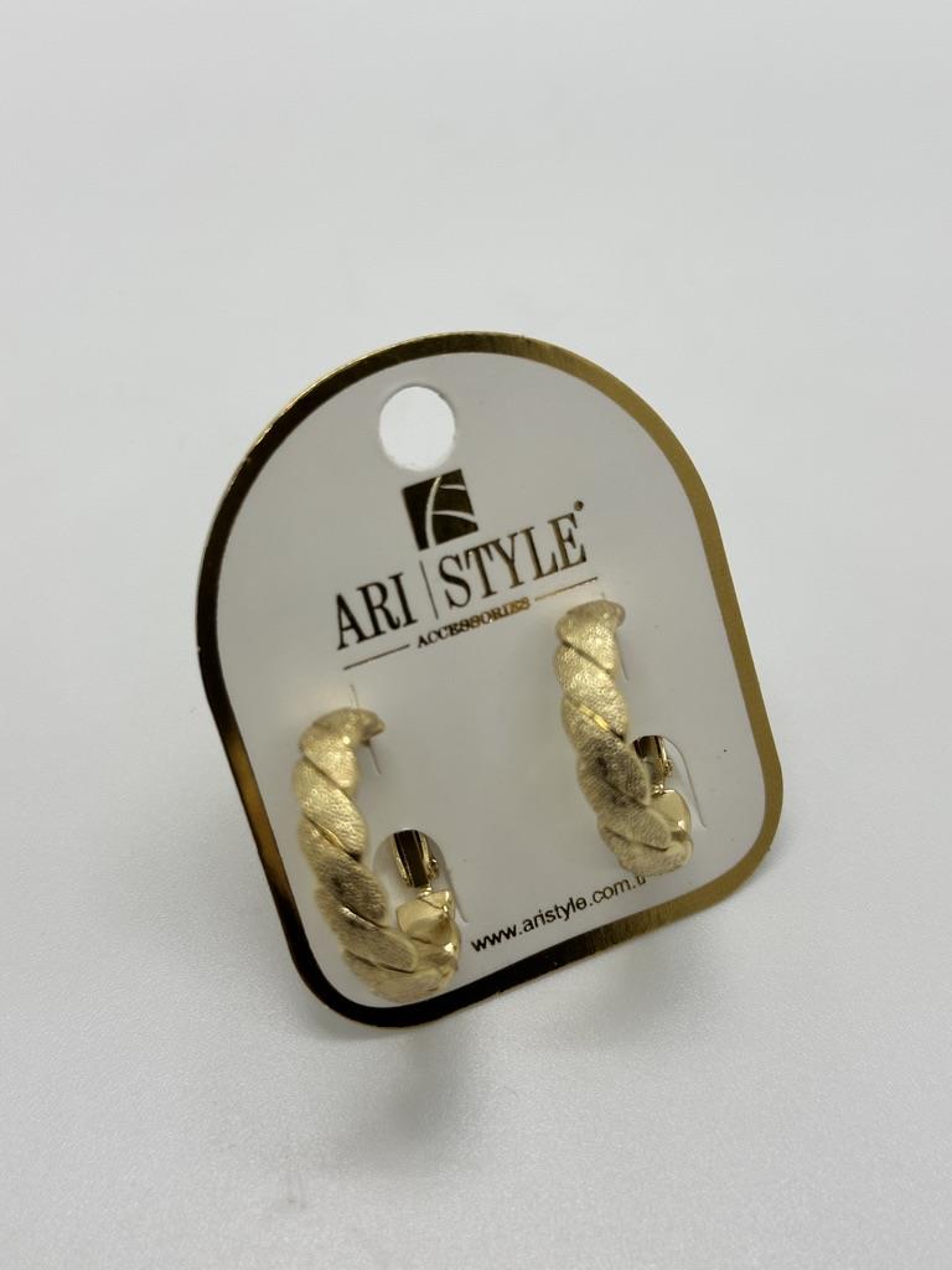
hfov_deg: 30.3
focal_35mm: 48
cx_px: 476
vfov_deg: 39.7
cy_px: 635
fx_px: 1760
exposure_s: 1/222
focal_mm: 6.86
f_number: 1.78
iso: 64
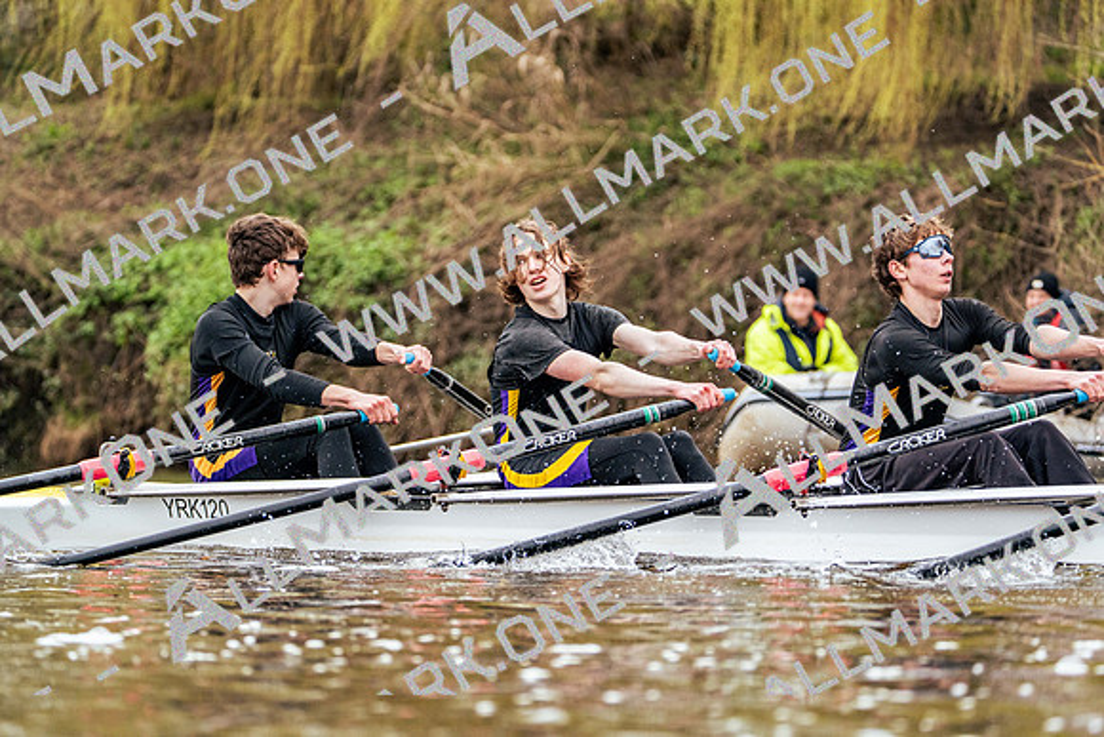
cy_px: 368
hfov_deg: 7.5
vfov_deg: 5.0
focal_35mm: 273
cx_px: 552
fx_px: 8374
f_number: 6.3
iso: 2500
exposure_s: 1/2000
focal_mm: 273
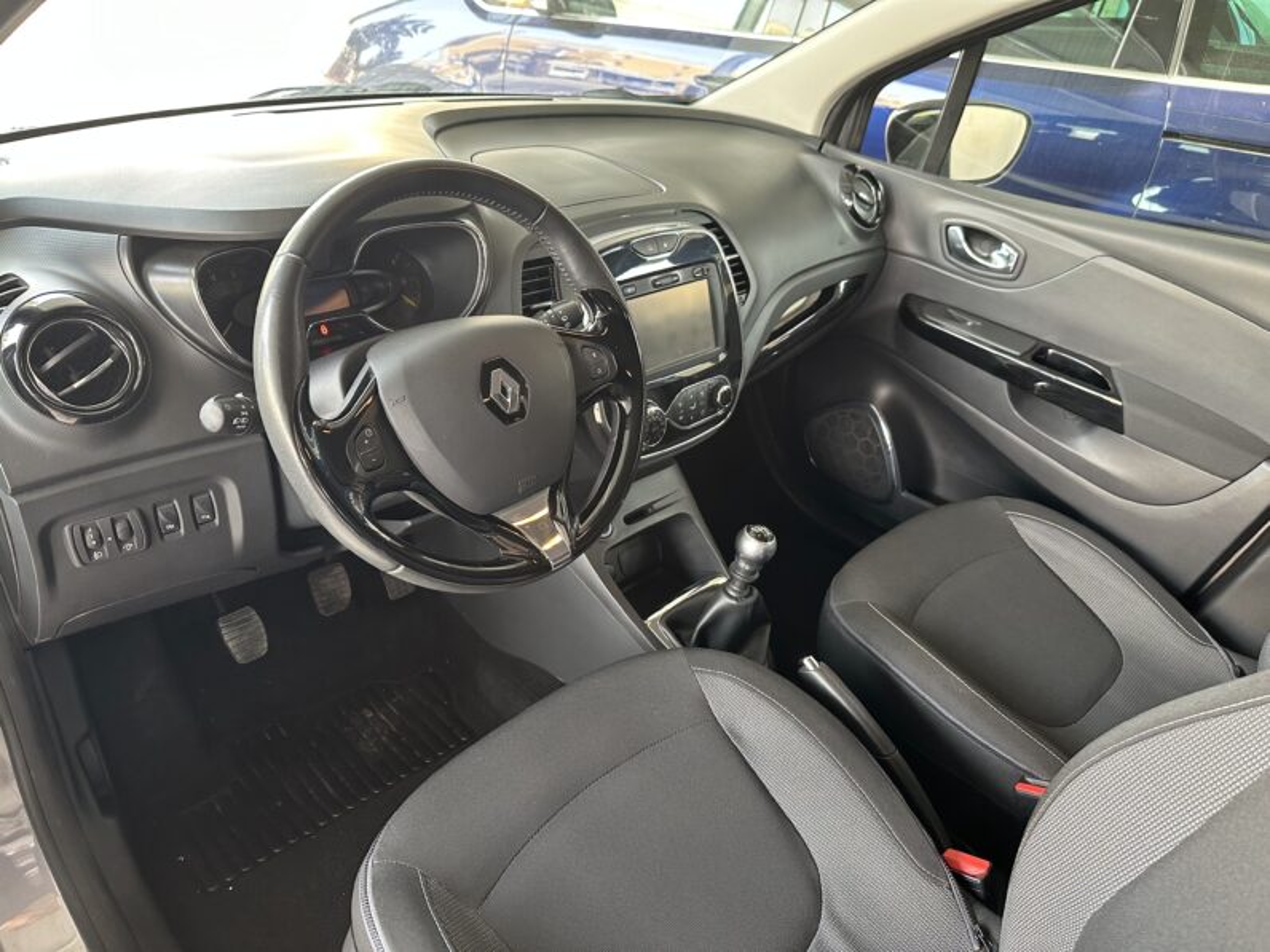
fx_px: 881
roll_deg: -5.0
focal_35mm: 24
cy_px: 476
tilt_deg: -30.2
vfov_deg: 56.8
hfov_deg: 71.6
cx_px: 635
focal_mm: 6.86
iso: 250
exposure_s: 1/60
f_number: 1.78
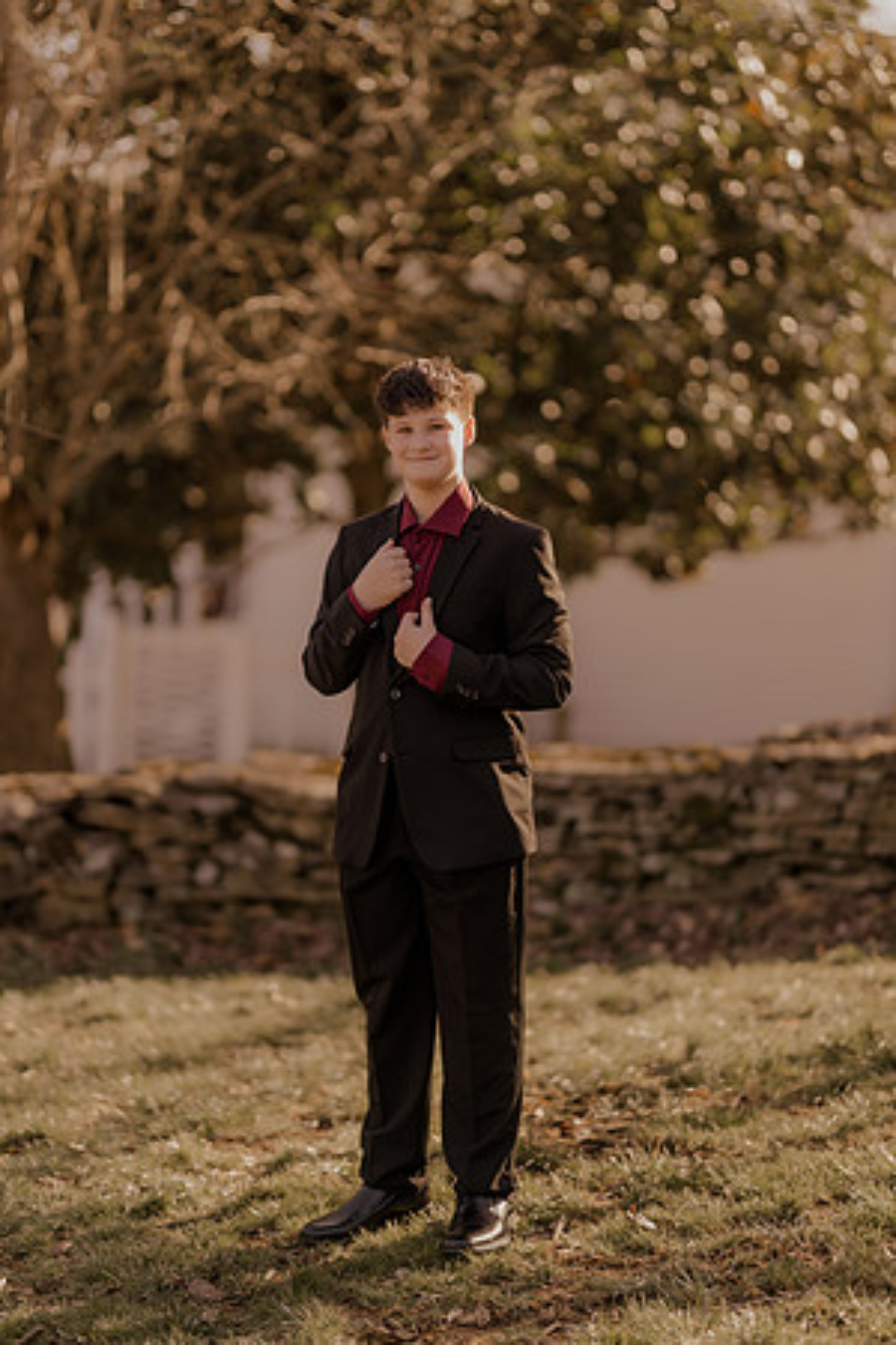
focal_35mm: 85
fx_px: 3173
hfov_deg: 16.1
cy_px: 672
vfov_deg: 23.9
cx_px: 448
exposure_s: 1/2000
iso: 200
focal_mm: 85
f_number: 1.4
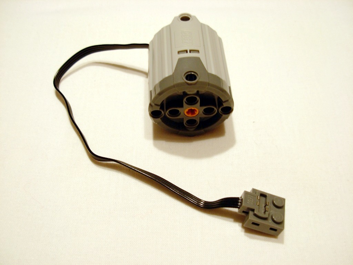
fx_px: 388
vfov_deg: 37.7
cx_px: 176
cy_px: 132
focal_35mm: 38
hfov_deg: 49.0
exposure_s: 1/8.2
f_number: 2.9
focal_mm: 6.3
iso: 79
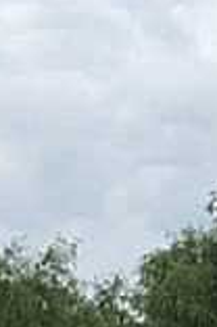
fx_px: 1398
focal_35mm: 154
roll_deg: -0.4
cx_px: 511
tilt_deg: +2.4
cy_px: 504
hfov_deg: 8.2
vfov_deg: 12.6
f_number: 2.2
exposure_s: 1/905
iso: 25
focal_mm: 4.15
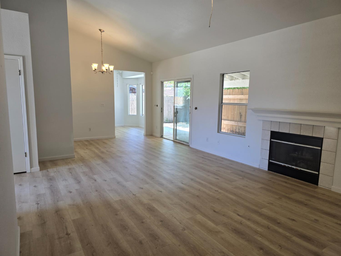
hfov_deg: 73.9
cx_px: 170
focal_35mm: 23
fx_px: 227
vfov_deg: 58.9
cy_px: 128
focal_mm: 6.3
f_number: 1.7
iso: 64
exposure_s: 1/120
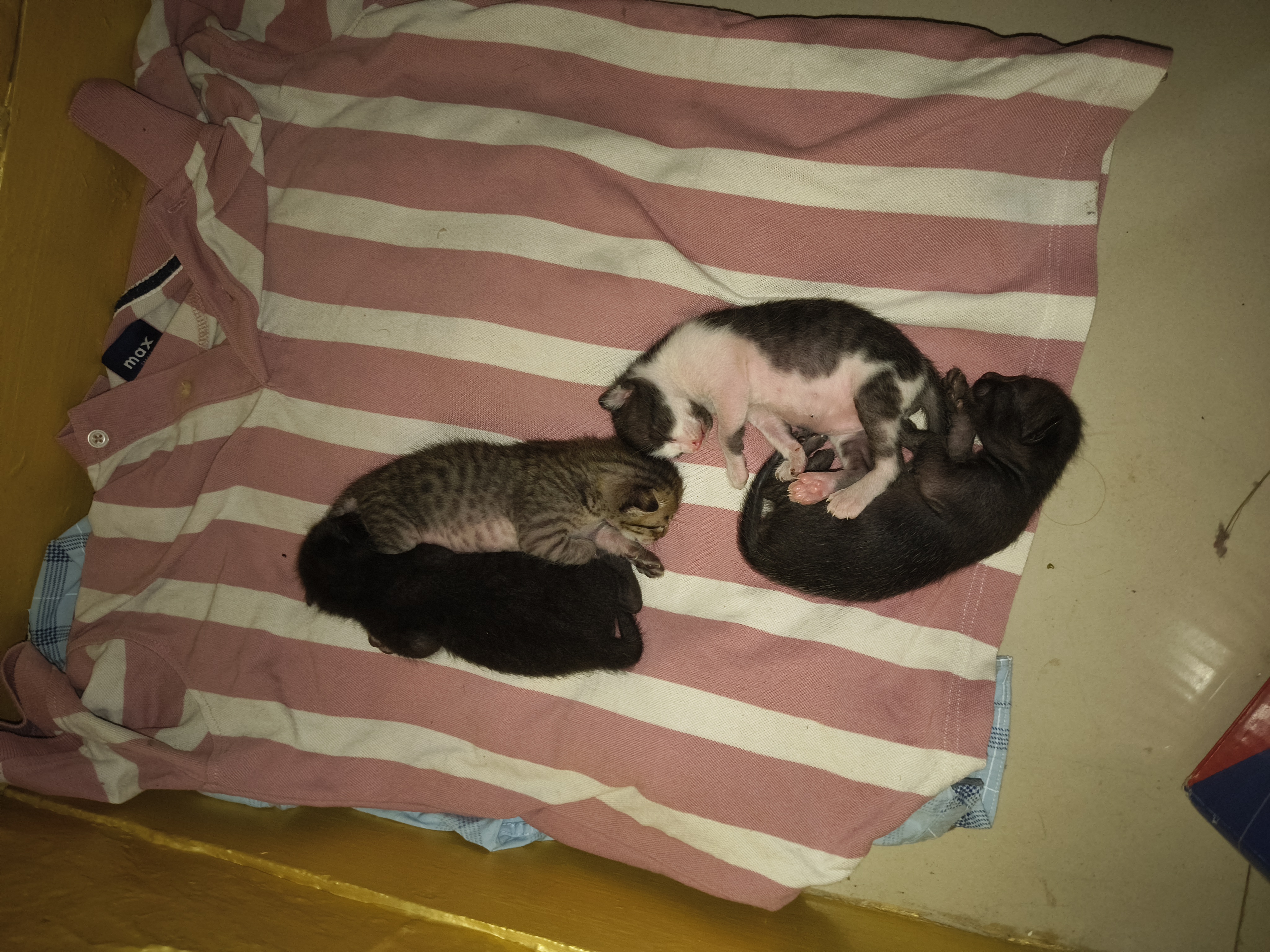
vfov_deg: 56.8
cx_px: 635
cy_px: 476
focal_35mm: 24
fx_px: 881
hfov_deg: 71.6
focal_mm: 5.56
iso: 1891
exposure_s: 1/50
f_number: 1.8
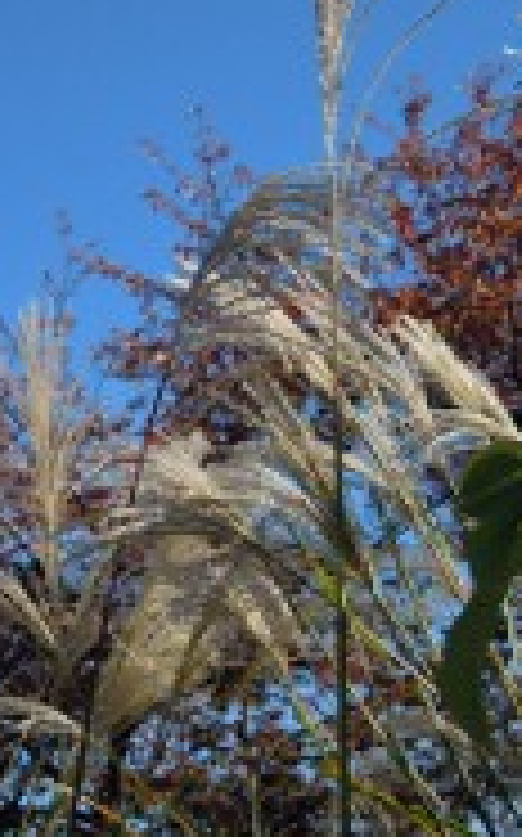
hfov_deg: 22.2
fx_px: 1277
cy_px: 317
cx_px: -4
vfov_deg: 36.1
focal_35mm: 56
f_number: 7.6
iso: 100
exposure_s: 1/200
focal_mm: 5
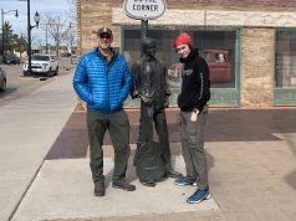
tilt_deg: -2.5
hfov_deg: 46.8
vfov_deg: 35.7
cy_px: 84
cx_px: 160
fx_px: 342
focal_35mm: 40
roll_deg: -0.5
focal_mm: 4.25
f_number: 1.8
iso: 25
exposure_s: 1/2075
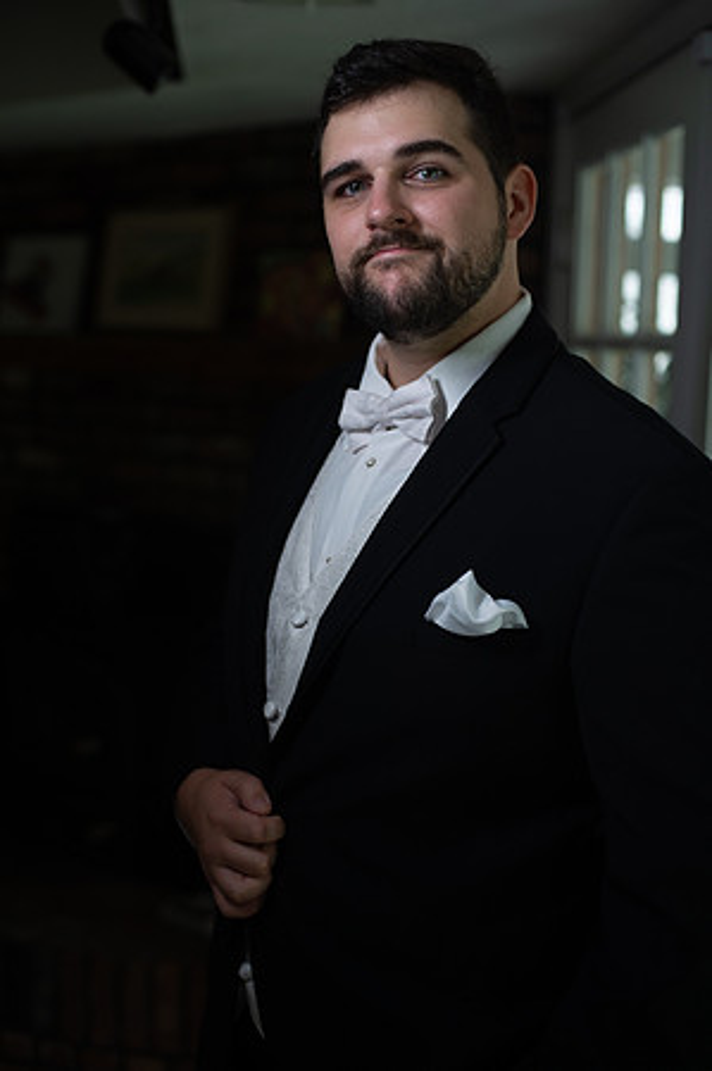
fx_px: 1487
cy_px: 536
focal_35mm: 50
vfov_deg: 39.6
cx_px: 356
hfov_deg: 26.9
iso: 1000
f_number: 2.8
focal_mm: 50
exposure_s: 1/400
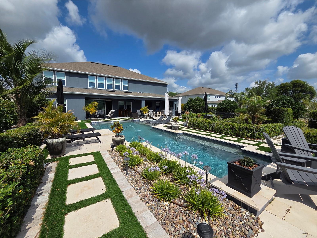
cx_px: 158
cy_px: 119
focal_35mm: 13
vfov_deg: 89.9
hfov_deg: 106.2
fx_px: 119
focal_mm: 2.2
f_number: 2.2
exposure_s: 1/3569
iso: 50
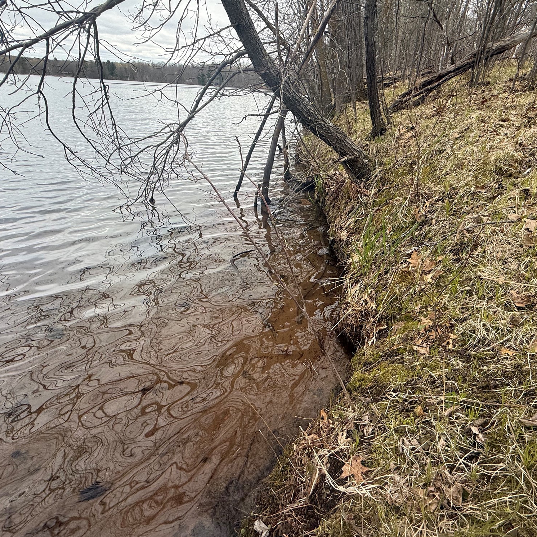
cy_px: 265
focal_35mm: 17
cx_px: 290
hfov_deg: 83.8
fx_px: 298
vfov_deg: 84.0
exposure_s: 1/351
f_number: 2.2
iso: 50
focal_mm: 2.22
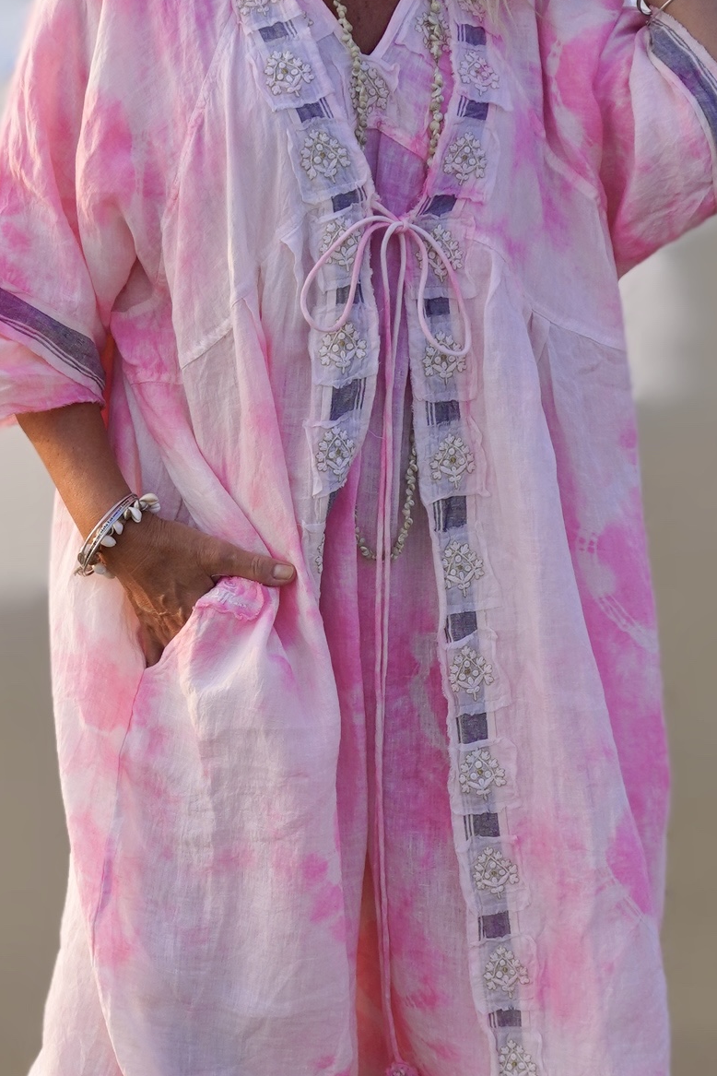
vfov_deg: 29.1
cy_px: 635
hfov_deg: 19.7
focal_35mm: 69
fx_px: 2064
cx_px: 385
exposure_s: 1/250
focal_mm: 21
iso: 100
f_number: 4.5
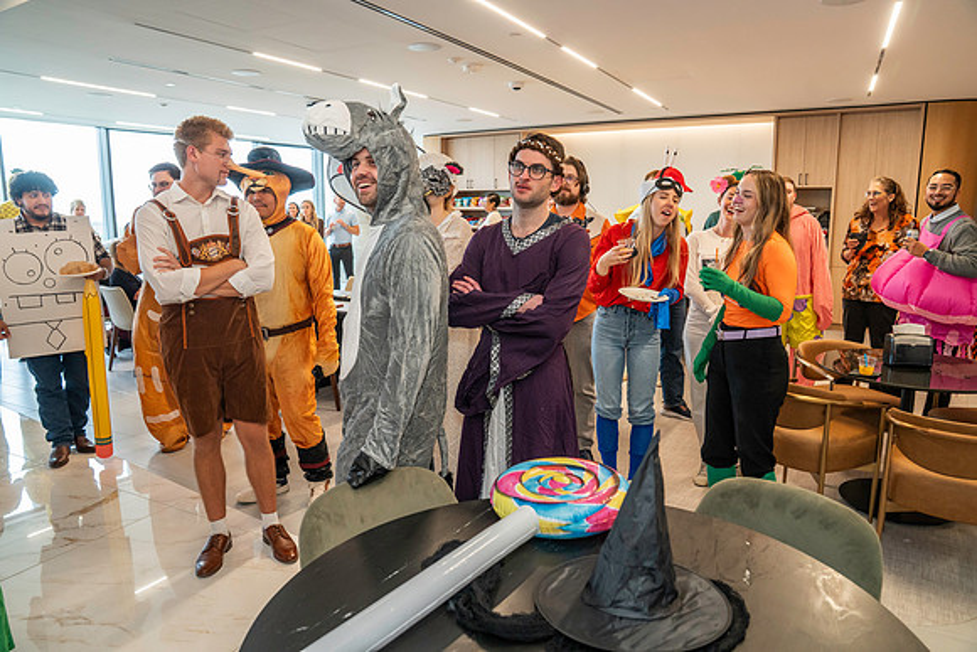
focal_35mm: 24
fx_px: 651
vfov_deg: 53.2
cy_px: 326
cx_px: 488
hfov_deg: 73.7
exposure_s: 1/160
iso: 2500
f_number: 4
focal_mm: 24
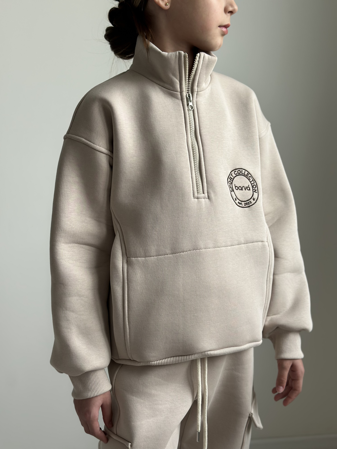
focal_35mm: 48
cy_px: 224
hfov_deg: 30.3
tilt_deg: -10.3
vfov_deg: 39.7
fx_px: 623
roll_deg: -0.4
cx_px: 168
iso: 64
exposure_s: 1/139
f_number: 1.78
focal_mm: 6.86
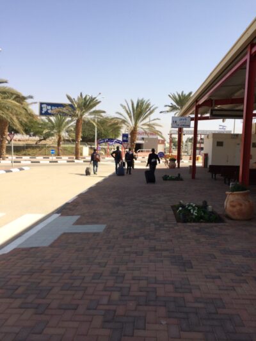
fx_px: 296
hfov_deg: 46.8
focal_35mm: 30
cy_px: 170
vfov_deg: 60.0
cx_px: 128
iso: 32
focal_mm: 4.12
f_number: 2.2
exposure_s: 1/1642
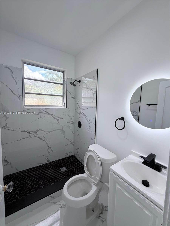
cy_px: 113
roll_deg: -2.3
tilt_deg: -4.7
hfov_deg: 85.7
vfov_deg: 102.1
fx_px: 92
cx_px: 85
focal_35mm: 14
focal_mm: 2.22
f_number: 2.2
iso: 100
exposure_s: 1/120
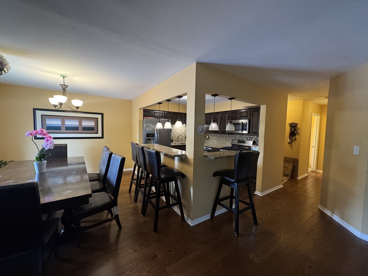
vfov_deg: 85.7
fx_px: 149
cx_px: 184
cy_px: 138
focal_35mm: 14
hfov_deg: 102.1
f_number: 2.2
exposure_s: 1/60
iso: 800
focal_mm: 2.22
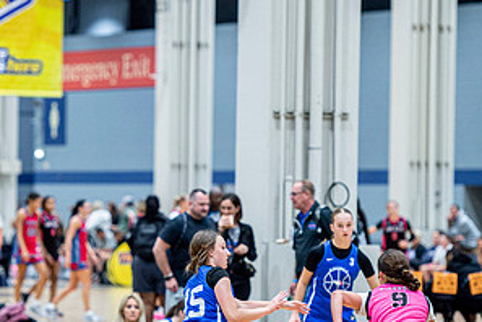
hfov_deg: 7.3
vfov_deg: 4.9
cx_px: 156
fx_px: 3789
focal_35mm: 283
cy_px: 197
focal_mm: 145
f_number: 2.8
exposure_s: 1/400
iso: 2000
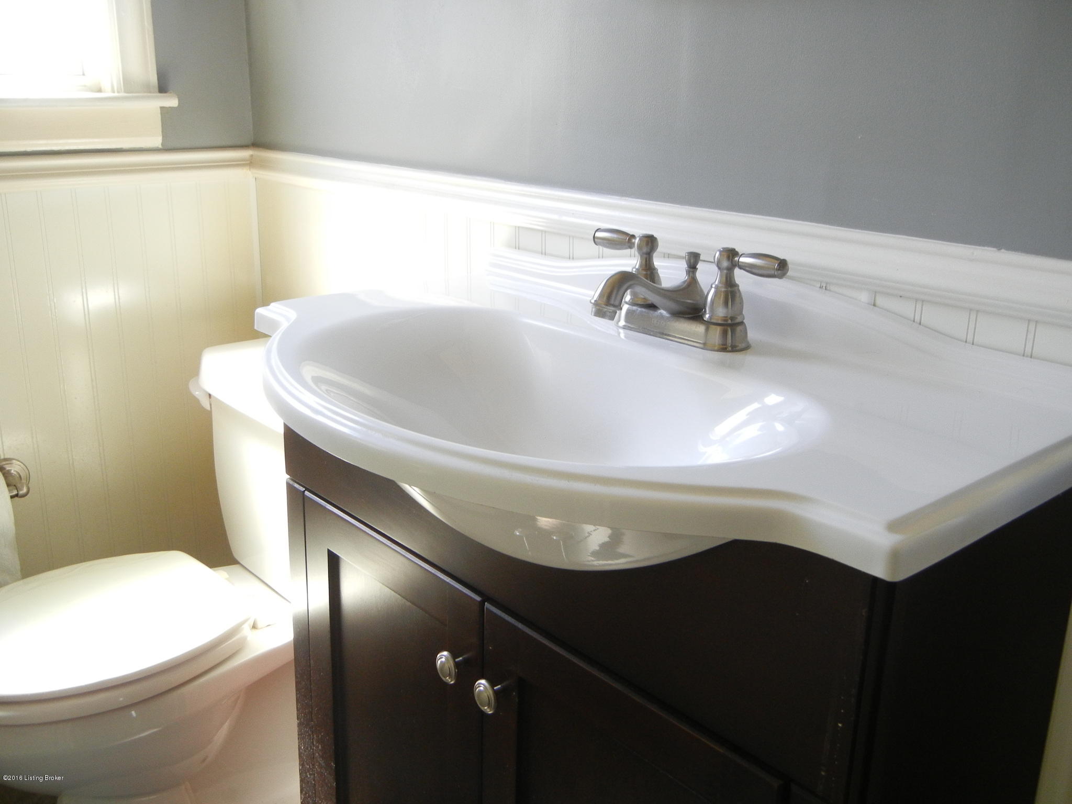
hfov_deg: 54.0
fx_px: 1053
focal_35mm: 34
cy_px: 402
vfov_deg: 41.8
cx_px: 536
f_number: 3.6
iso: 297
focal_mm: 6.2
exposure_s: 1/30
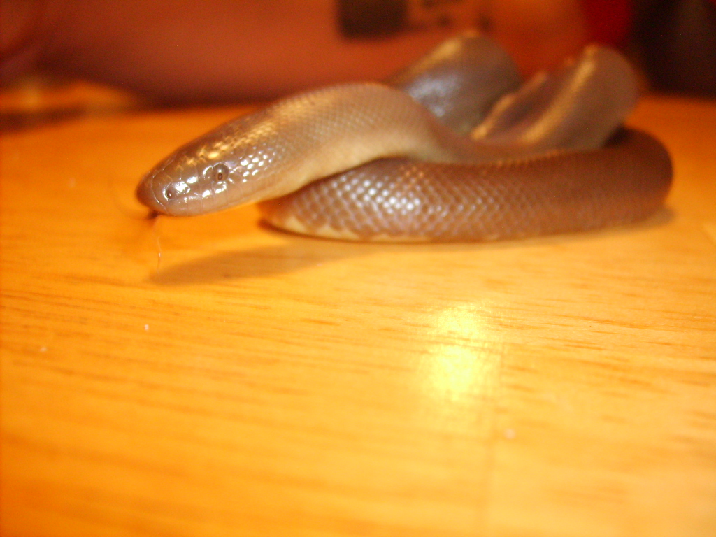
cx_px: 358
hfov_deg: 52.6
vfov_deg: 40.7
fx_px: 724
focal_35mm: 35
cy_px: 268
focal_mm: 5.8
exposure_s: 1/10
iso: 200
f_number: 2.8
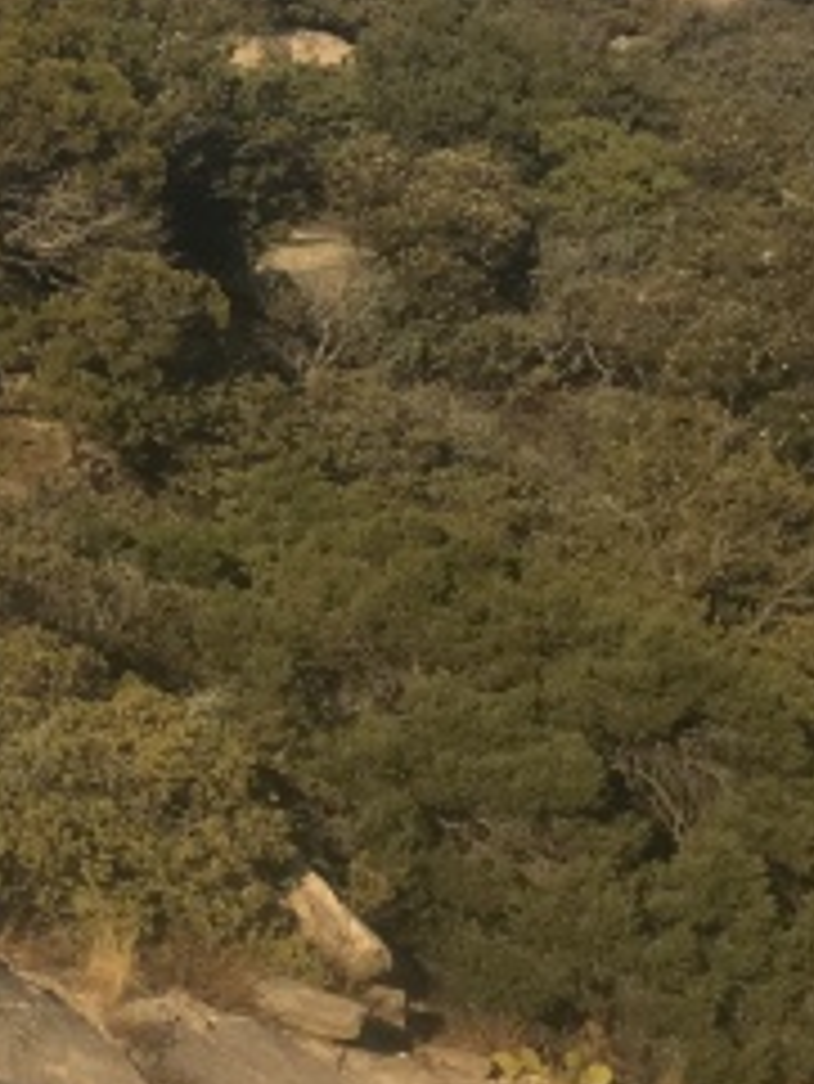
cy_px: 202
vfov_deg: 15.9
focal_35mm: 123
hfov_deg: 10.1
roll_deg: +2.9
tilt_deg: +10.5
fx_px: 3853
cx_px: -1318
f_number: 2.2
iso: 25
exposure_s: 1/1451
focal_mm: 4.15
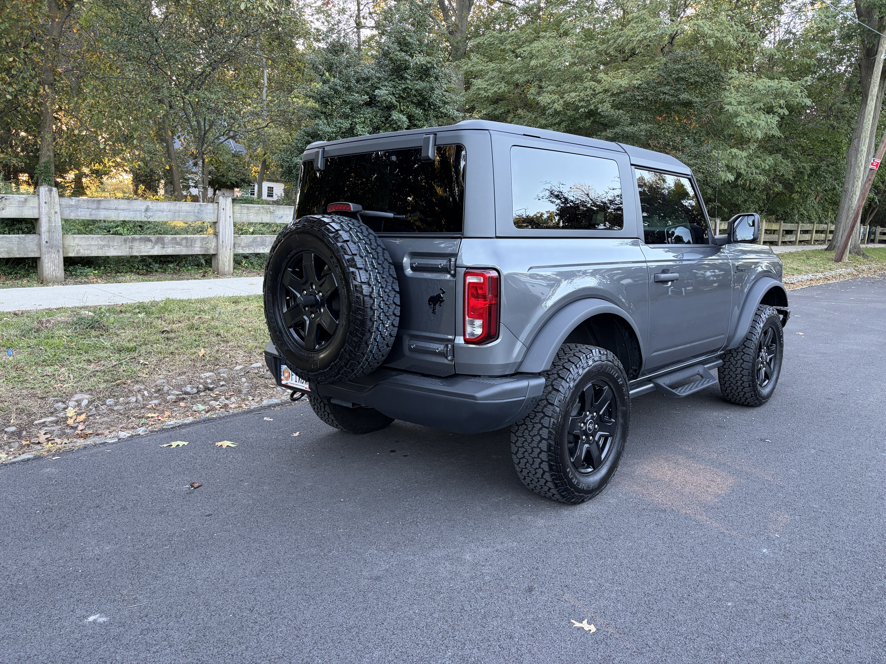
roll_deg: -3.5
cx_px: 443
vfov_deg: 53.1
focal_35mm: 26
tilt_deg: -8.9
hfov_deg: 67.3
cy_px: 332
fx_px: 665
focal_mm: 5.96
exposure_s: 1/97
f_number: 1.6
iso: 125
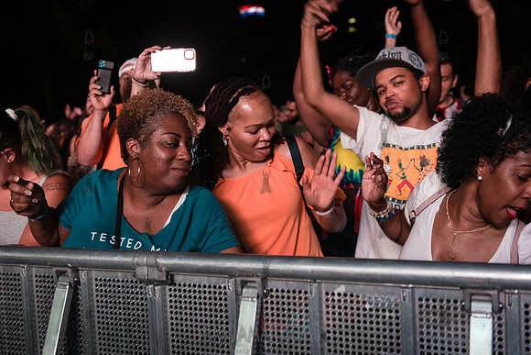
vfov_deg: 30.5
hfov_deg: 44.5
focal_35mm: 44
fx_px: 649
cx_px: 266
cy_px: 178
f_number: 3.5
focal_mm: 44
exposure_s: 1/100
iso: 3200
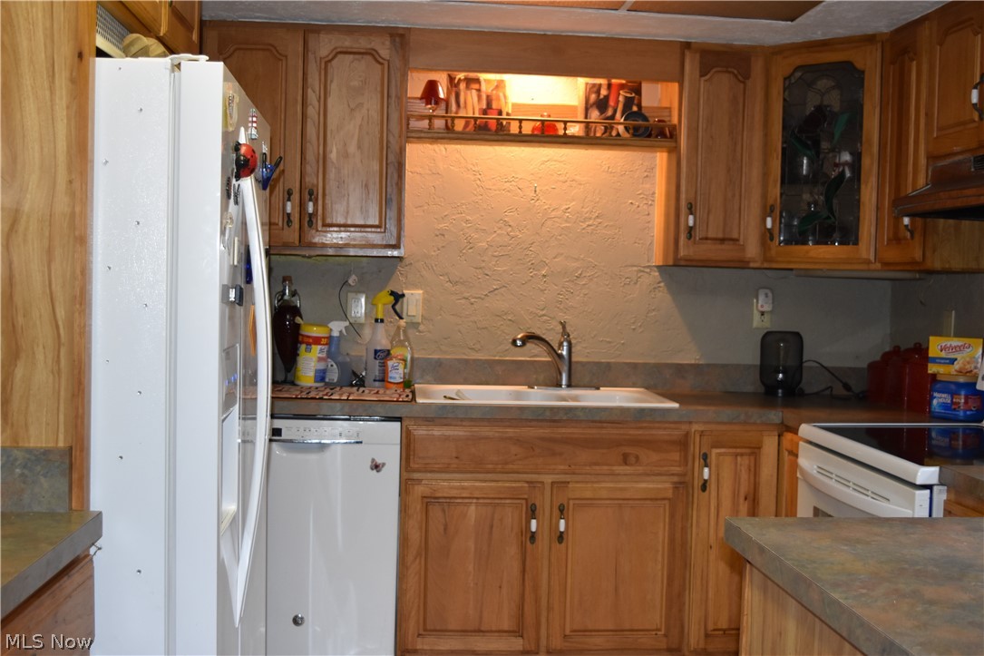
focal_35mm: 42
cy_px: 328
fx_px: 1148
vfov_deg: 31.9
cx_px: 492
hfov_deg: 46.4
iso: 1100
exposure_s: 1/60
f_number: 4.2
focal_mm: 28
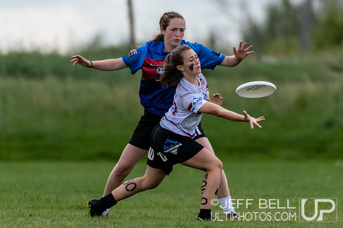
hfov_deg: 1.9
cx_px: 190
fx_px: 10183
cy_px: 86
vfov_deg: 1.3
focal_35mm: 1069
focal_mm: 400
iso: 160
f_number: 4
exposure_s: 1/1250
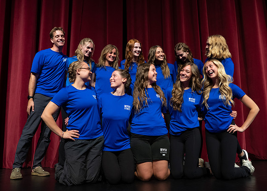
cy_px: 87
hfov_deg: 53.5
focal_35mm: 35
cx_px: 137
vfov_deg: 39.6
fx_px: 265
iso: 1600
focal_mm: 26.5
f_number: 6.3
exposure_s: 1/100
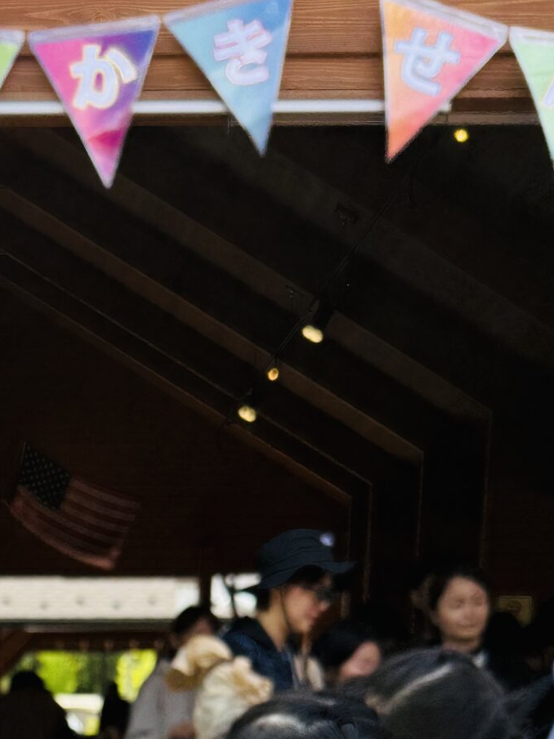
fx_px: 1451
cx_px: -34
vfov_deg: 24.9
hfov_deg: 20.7
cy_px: 952
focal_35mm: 68
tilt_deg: -9.2
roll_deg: -0.7
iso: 100
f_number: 1.78
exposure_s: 1/2703
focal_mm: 6.76
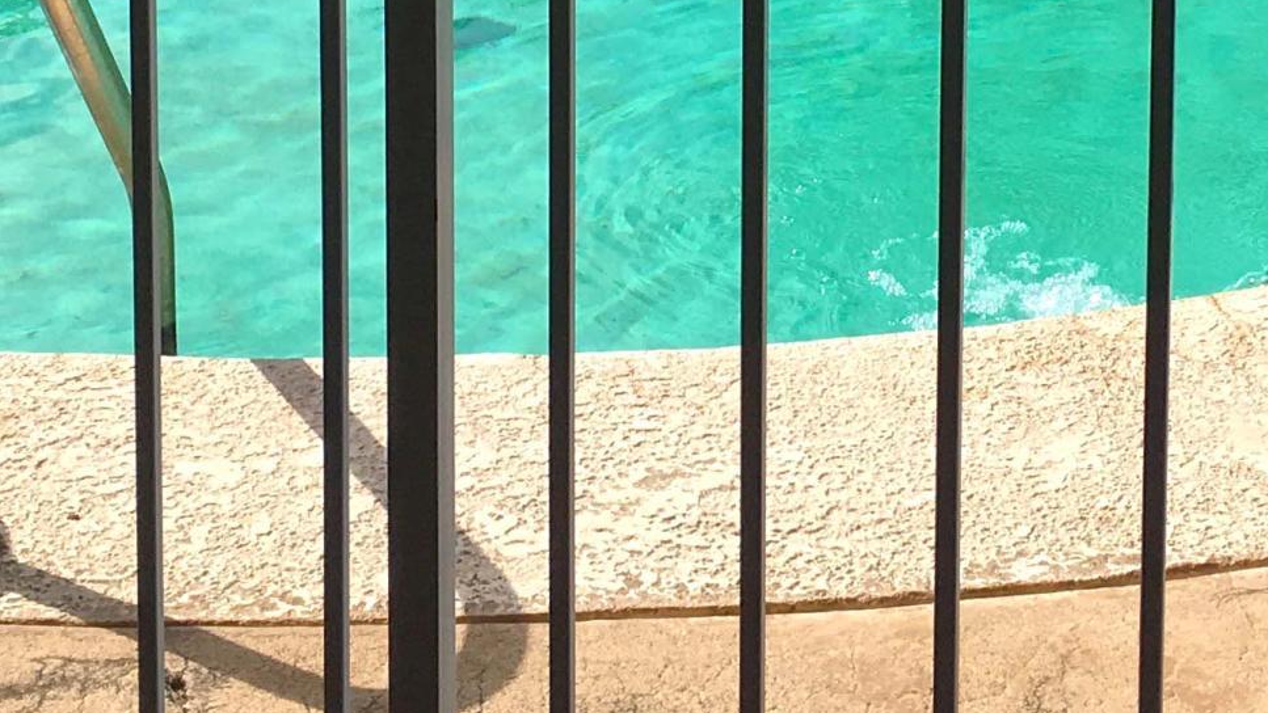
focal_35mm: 98
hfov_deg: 21.7
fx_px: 3295
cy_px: -511
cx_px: 812
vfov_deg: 11.6
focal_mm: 4.15
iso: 25
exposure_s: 1/2331
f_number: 2.2
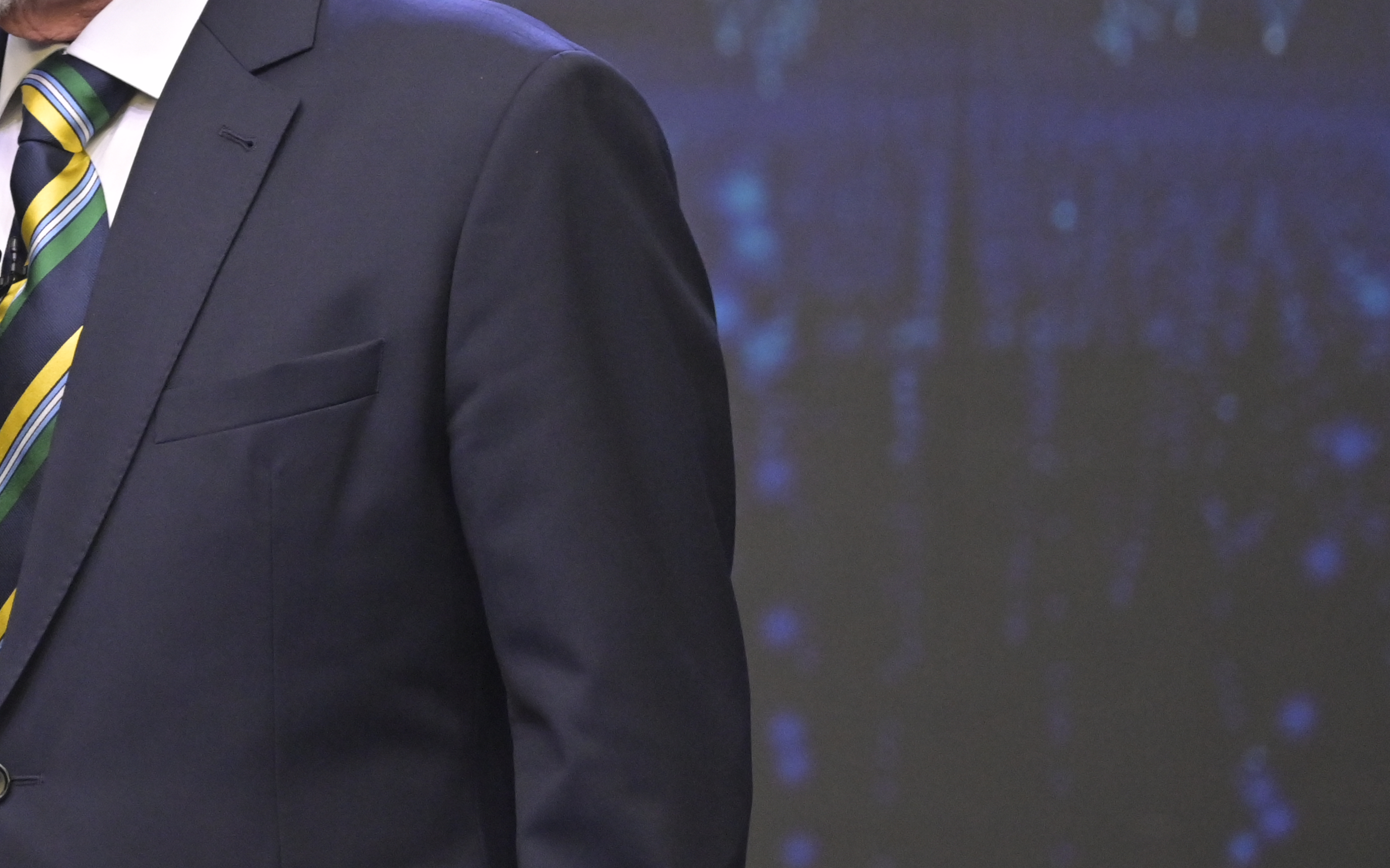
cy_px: 125
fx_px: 13864
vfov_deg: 3.6
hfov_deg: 5.7
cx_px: -605
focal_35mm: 366
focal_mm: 120
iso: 1600
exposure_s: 1/400
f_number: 4
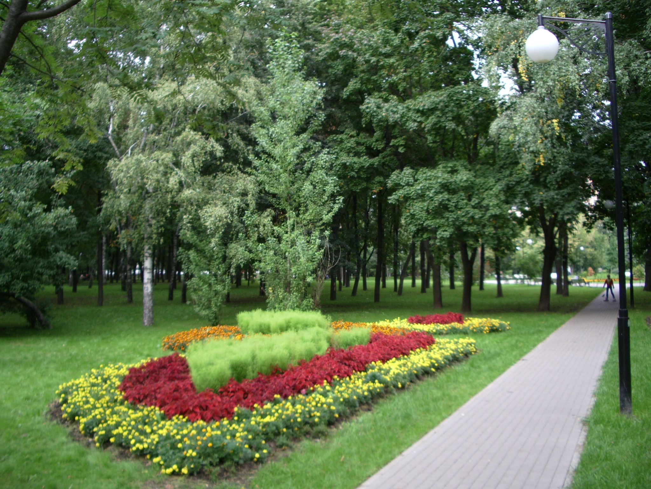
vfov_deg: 40.7
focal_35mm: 35
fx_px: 658
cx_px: 326
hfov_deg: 52.6
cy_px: 244
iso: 100
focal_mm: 5.8
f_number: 2.6
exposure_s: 1/100
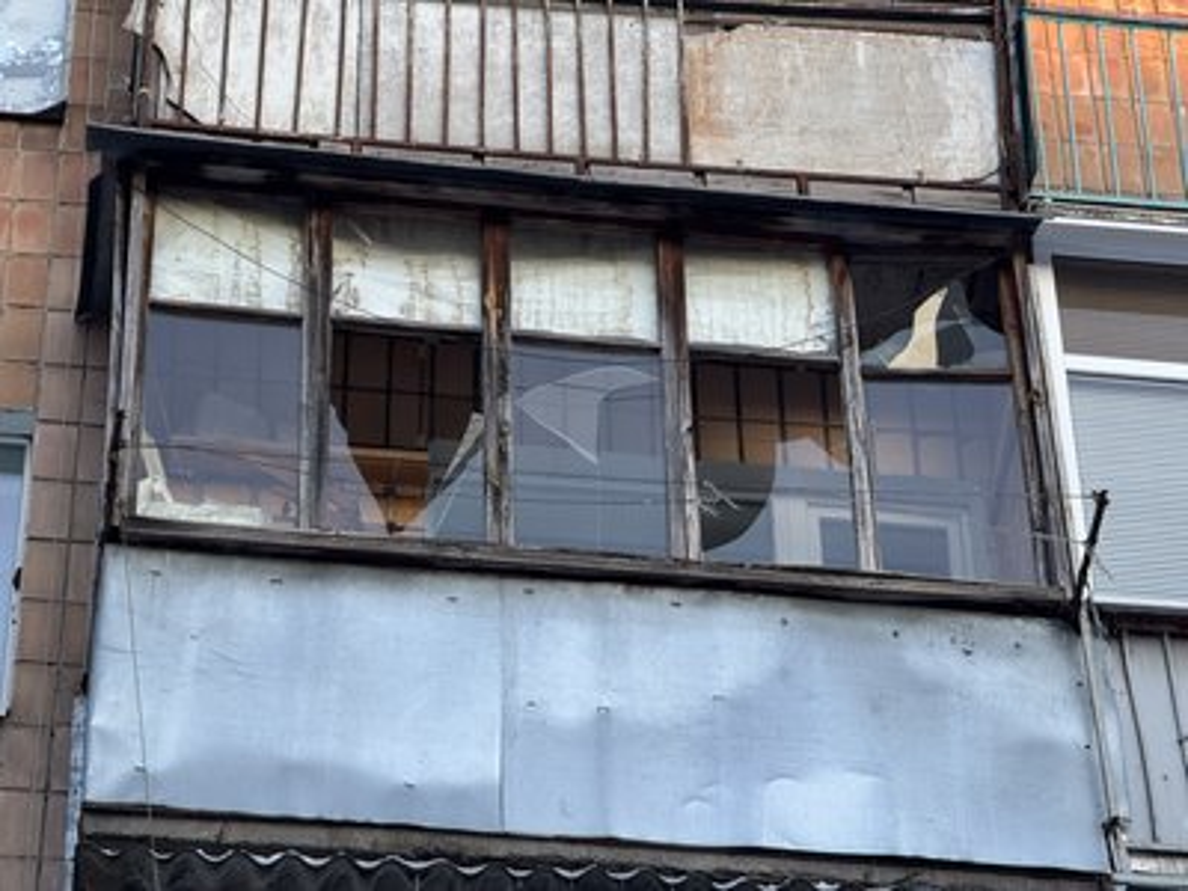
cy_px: 446
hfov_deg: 16.4
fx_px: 4118
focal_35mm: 120
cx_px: 594
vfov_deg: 12.3
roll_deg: +1.2
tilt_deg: +41.4
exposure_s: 1/99
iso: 100
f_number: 2.8
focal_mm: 15.66
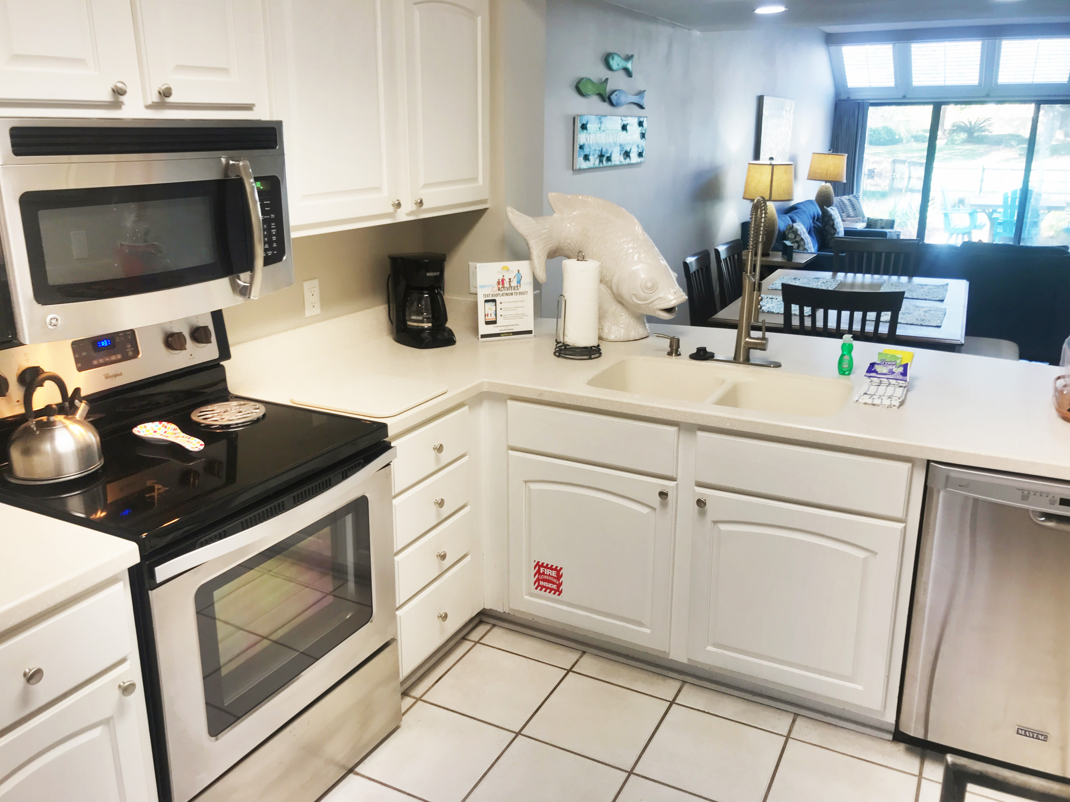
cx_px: 535
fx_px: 865
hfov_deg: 63.5
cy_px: 401
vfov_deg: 49.7
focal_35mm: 28
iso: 32
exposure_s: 1/120
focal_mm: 3.99
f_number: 1.8
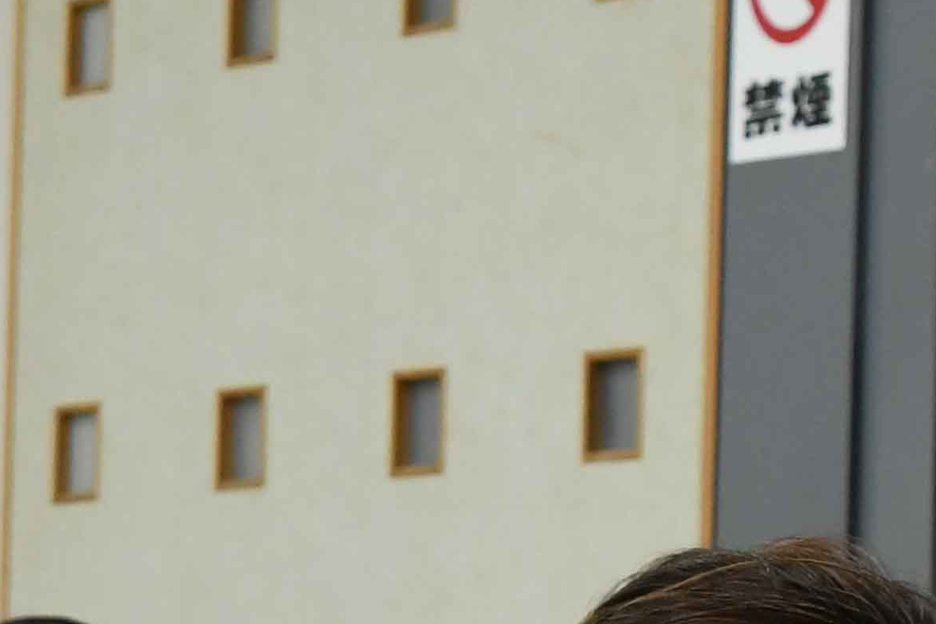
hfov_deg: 7.6
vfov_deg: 5.1
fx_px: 6994
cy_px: 1043
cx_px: 269
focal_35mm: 269
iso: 2000
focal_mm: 38
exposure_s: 1/250
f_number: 7.1
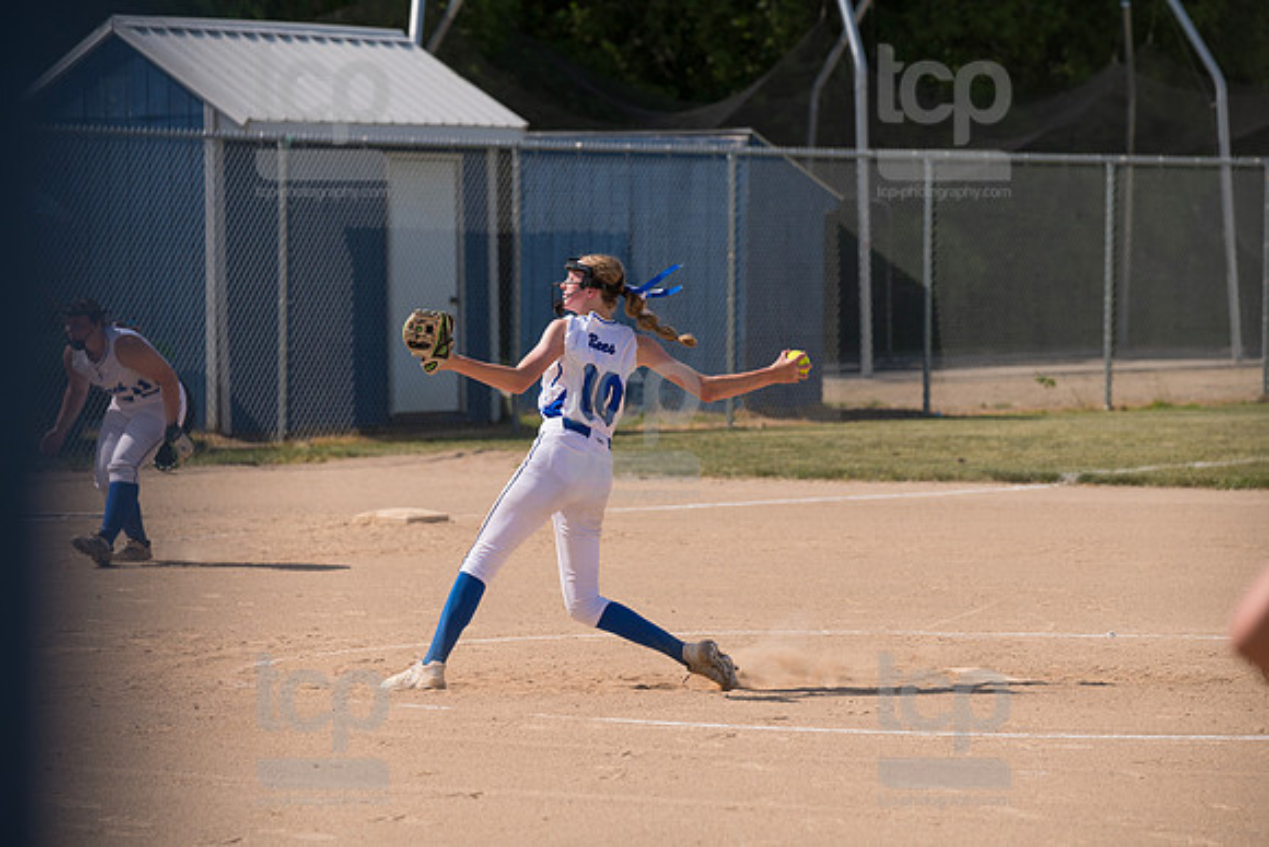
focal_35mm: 175
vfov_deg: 7.9
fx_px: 6170
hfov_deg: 11.7
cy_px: 424
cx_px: 634
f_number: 5.6
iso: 200
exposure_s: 1/1600
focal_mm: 175
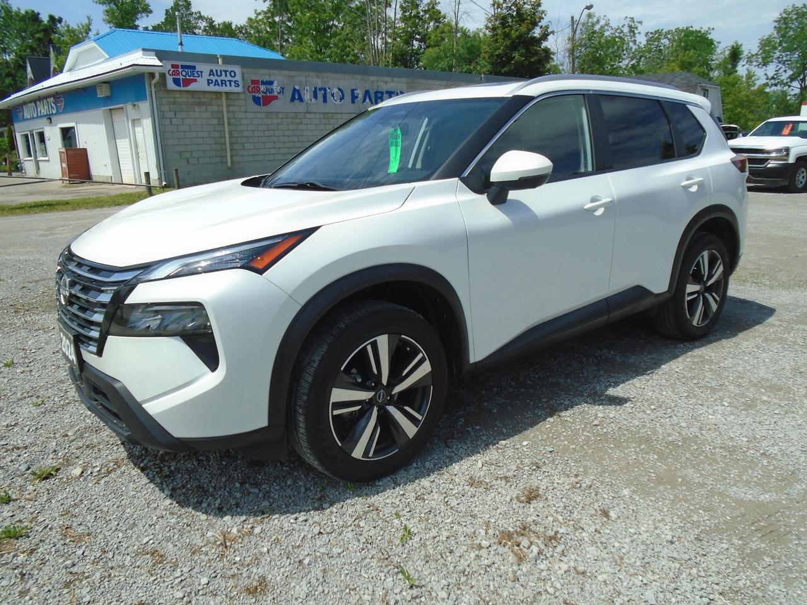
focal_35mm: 26
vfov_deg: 53.1
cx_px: 404
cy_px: 302
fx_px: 606
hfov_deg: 67.3
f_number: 8
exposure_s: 1/250
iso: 100
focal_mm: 4.6
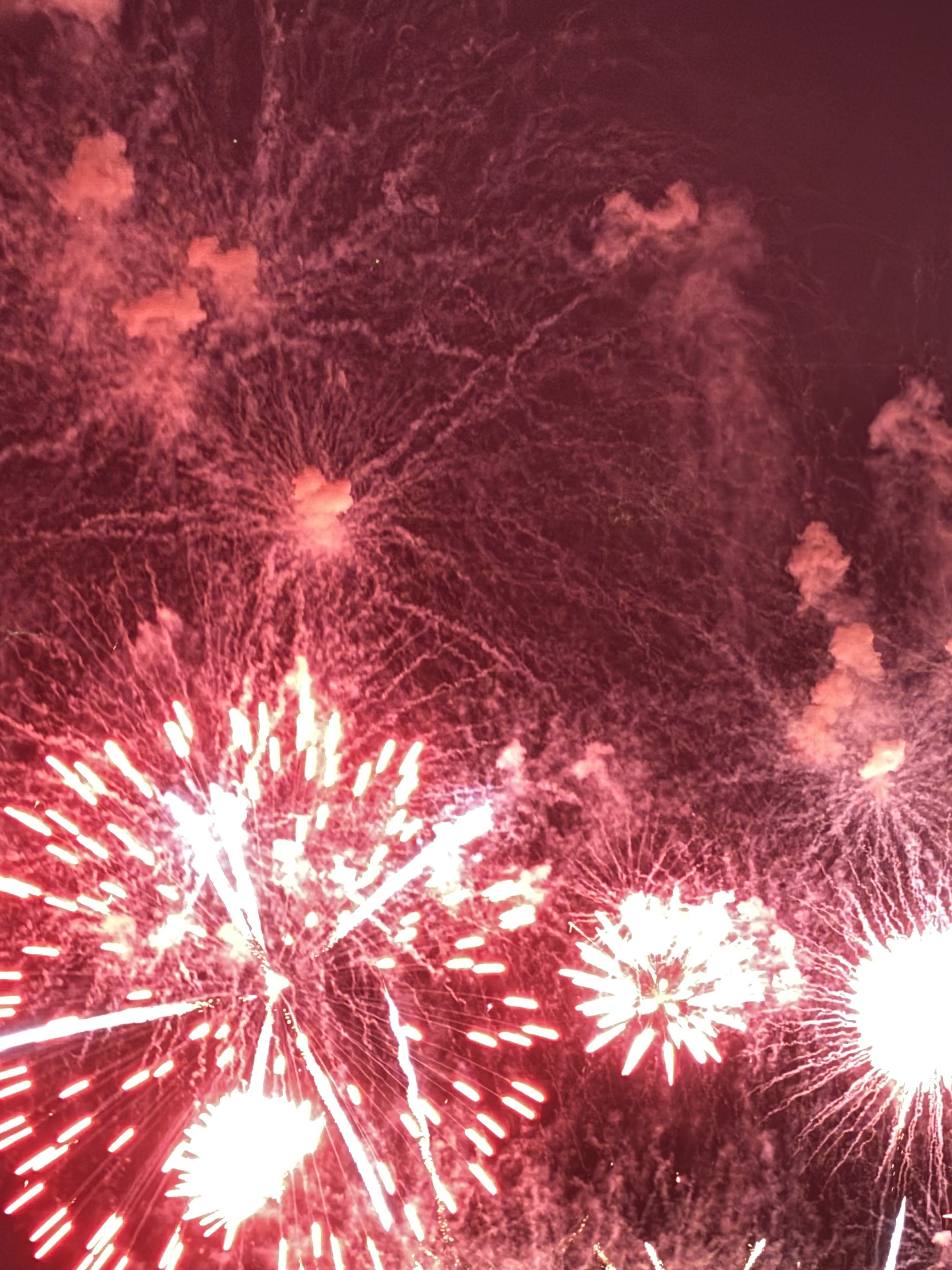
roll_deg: +1.3
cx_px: 452
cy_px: 825
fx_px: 3447
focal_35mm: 94
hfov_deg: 15.7
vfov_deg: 20.8
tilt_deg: +13.1
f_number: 1.6
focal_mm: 5.96
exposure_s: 1/5
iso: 500
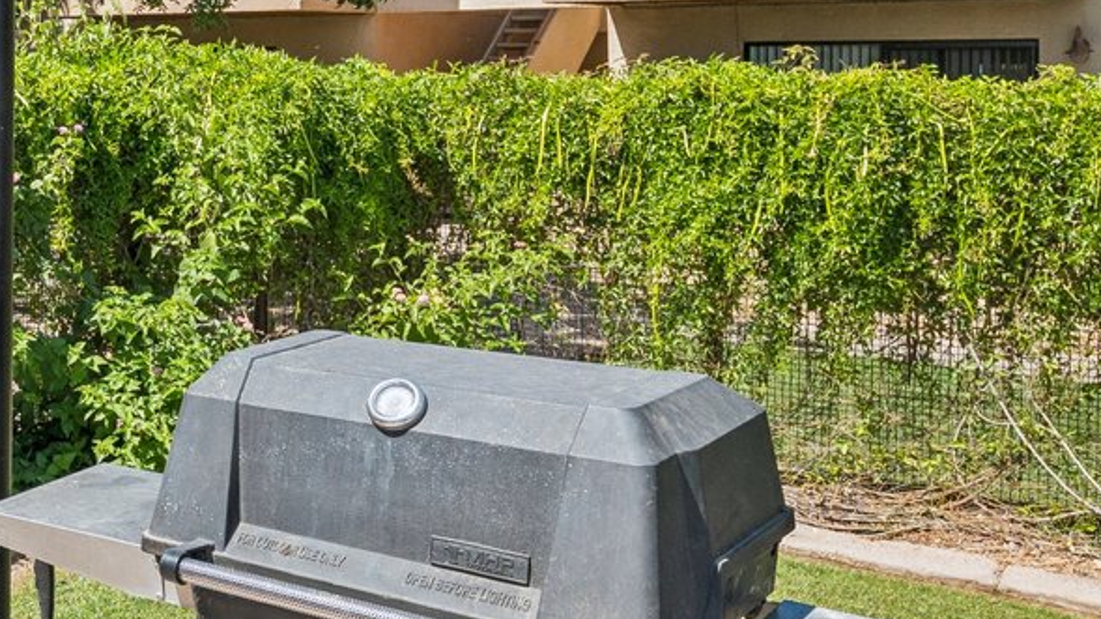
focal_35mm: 51
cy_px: 149
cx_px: -280
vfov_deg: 23.2
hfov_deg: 32.2
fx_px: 1489
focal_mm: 14
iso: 400
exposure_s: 1/500
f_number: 8
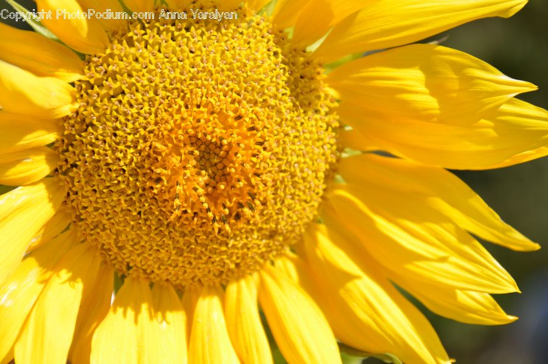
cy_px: 182
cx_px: 274
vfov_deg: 9.9
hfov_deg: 14.9
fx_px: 2098
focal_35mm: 138
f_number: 5.6
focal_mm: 92
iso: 100
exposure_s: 1/200
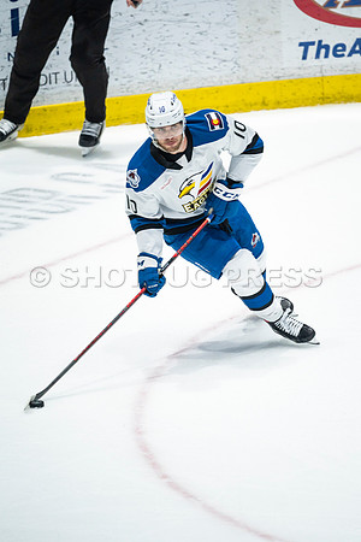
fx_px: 9024
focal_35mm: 600
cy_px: 271
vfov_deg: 3.4
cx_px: 180
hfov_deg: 2.3
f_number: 4
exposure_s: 1/1000
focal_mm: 600
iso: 2000
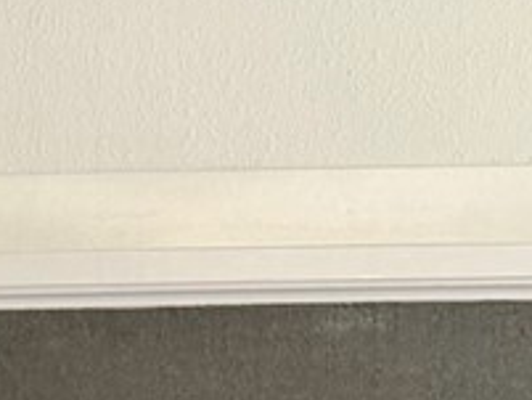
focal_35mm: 191
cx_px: -966
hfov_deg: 8.8
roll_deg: +1.0
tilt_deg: -3.0
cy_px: 726
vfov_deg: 7.5
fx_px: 2937
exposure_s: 1/121
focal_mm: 6.76
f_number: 1.78
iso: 80
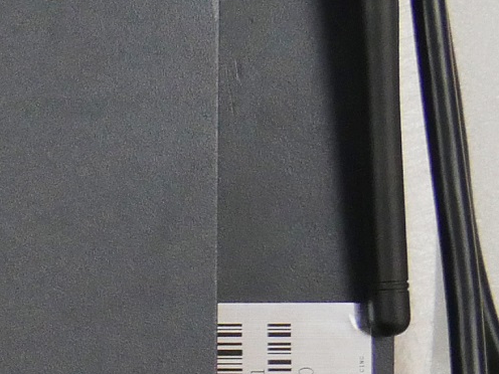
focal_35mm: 266
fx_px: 3834
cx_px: -939
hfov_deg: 6.8
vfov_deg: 5.6
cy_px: 294
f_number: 7.1
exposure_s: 1/80
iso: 800
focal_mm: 22
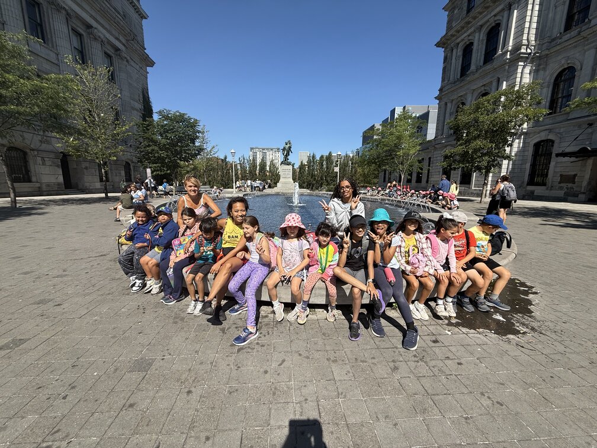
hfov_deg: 102.1
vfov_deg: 85.7
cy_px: 224
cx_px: 298
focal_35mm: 14
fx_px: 241
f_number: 2.2
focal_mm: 2.22
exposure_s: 1/2237
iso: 50
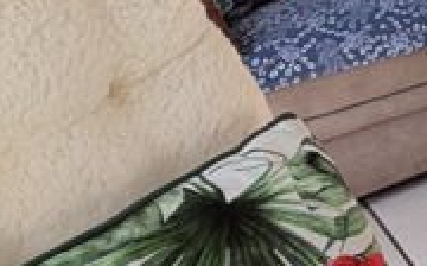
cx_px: 847
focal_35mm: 66
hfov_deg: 19.1
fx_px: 767
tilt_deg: -8.7
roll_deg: +0.9
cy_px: -142
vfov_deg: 17.5
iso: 40
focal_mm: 2.22
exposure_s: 1/182
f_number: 2.2
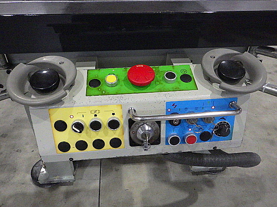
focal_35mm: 28
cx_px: 138
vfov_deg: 49.7
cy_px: 104
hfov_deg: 63.4
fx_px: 224
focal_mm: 5
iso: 640
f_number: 3.5
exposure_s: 1/45
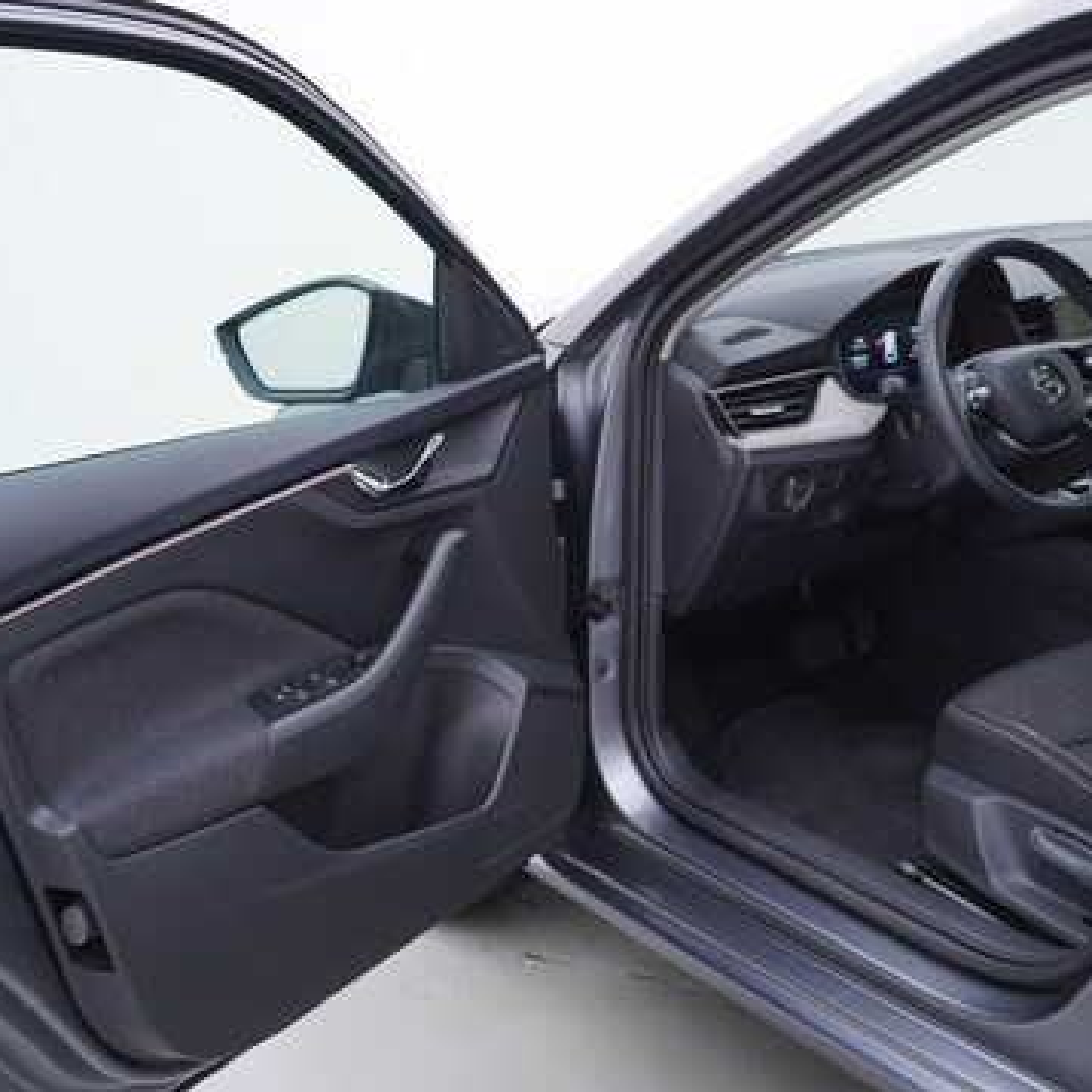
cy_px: 535
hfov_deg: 36.0
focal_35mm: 47
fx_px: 1677
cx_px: 628
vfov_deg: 36.1
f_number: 3.2
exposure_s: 1/50
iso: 125
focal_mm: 24
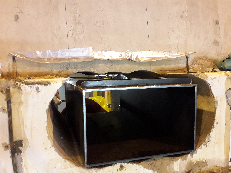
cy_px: 101
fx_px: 214
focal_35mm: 32
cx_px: 119
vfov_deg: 44.0
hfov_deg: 56.8
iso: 200
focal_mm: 3.6
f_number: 1.9
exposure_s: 1/33
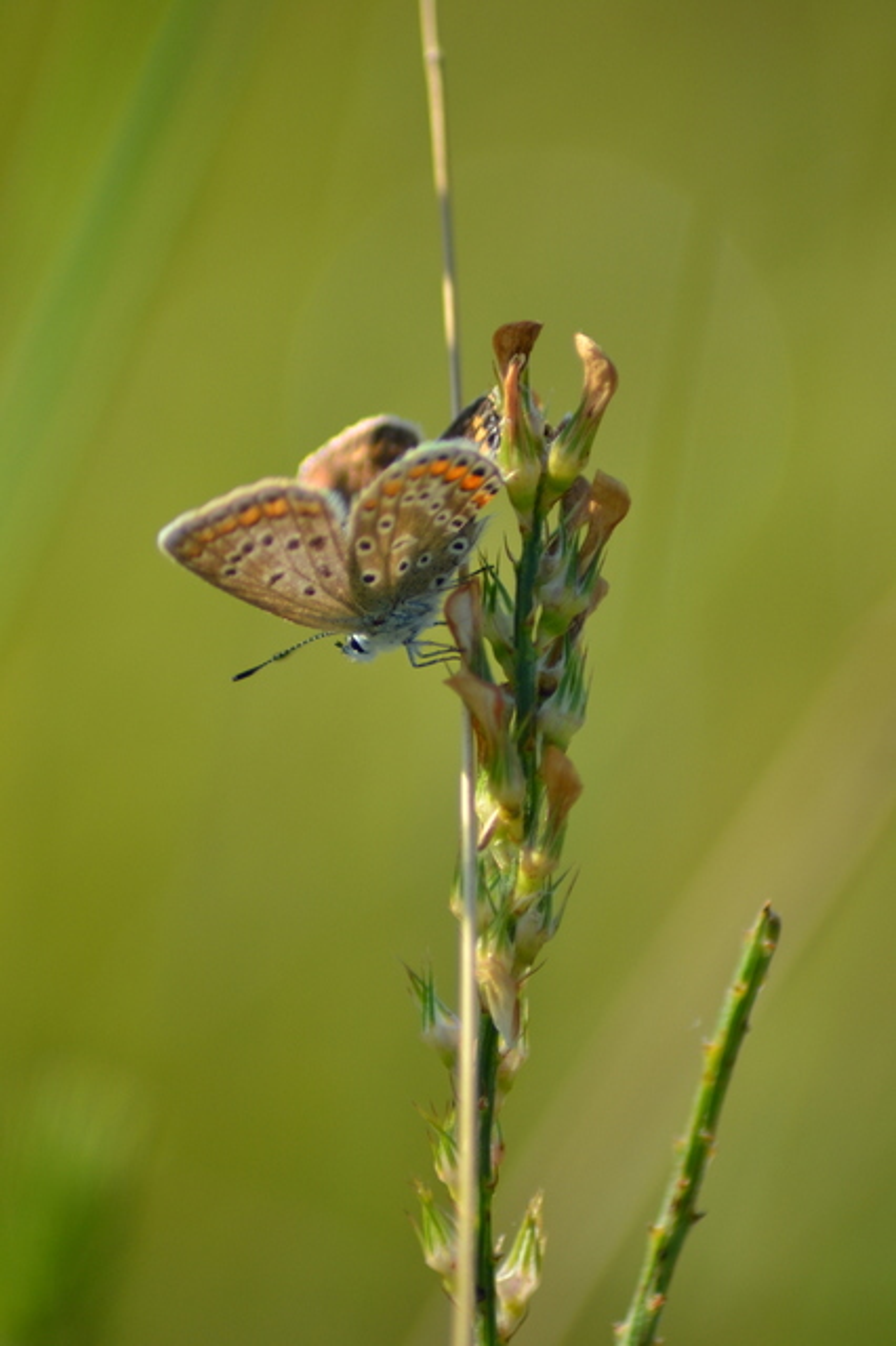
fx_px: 12893
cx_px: 448
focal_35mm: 345
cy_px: 673
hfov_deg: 4.0
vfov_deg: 6.0
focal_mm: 230
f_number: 5
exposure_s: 1/1000
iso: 400
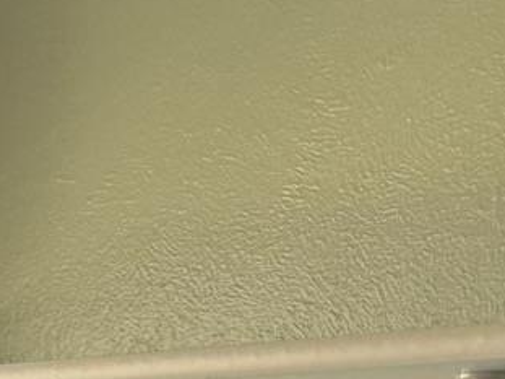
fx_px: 2304
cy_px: 952
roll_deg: -0.7
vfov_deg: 8.5
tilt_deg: -13.7
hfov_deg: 9.3
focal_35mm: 158
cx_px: -1120
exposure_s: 1/74
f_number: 1.78
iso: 200
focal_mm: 6.76
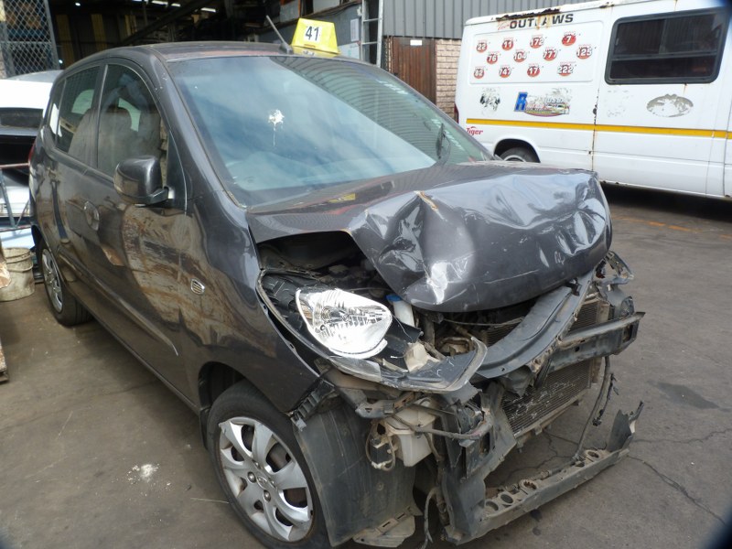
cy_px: 274
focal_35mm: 25
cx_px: 366
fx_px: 529
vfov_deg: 54.9
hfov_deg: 69.4
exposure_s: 1/160
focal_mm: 4.5
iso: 80
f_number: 4
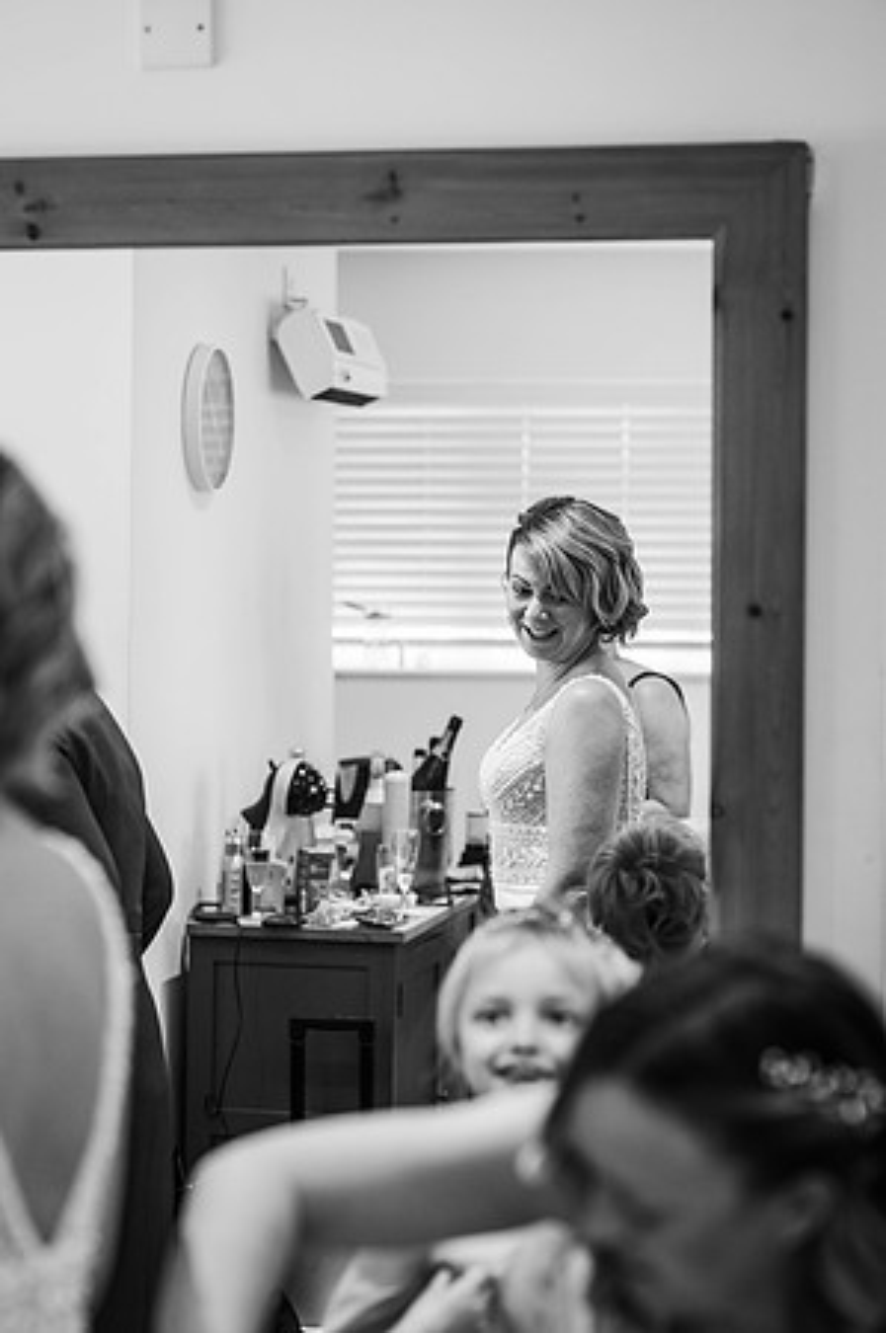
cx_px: 443
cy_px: 666
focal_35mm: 85
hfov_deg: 16.0
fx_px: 3145
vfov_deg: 23.9
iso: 720
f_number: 3.2
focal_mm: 85
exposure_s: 1/200
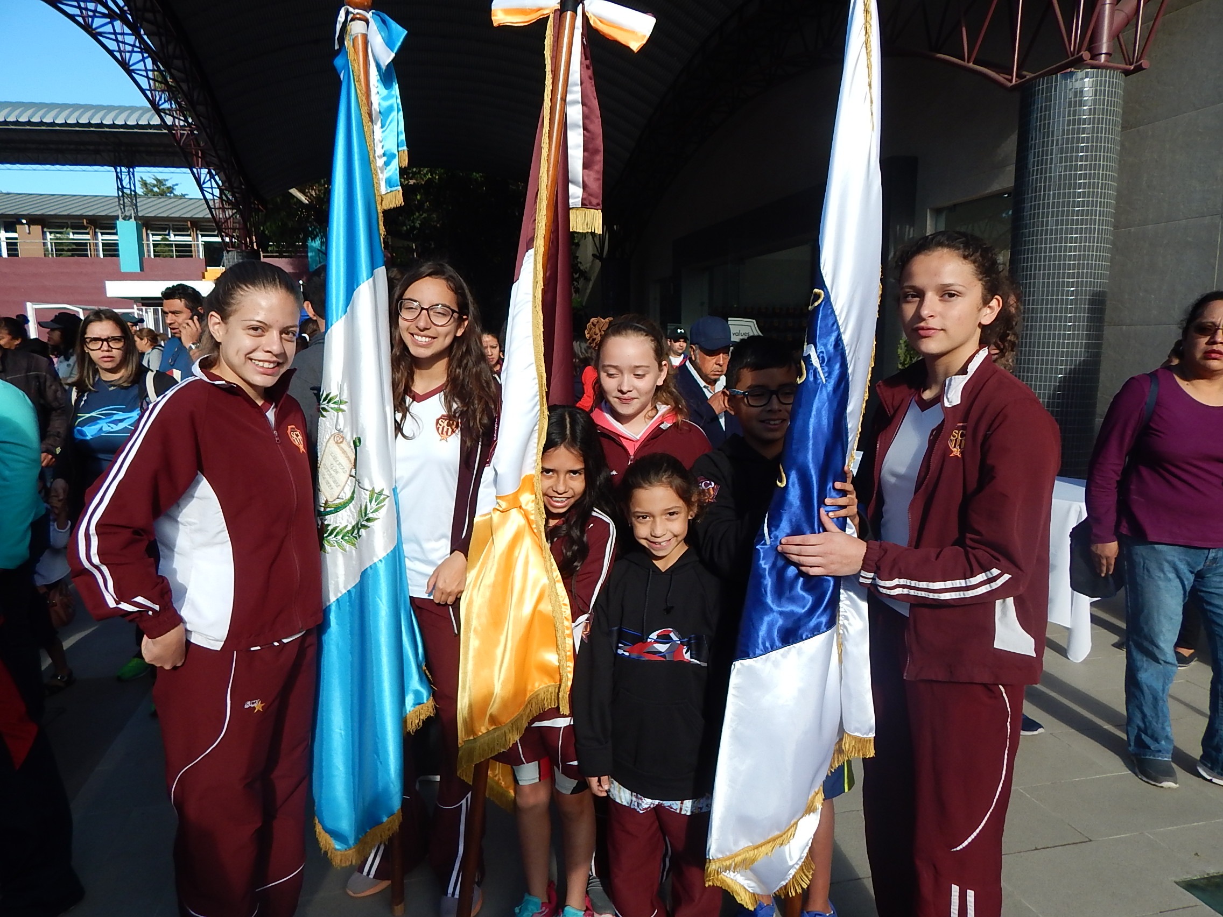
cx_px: 612
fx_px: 777
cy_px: 458
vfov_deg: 61.1
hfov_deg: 76.4
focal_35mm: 22
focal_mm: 4
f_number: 3
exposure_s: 1/1000
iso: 125
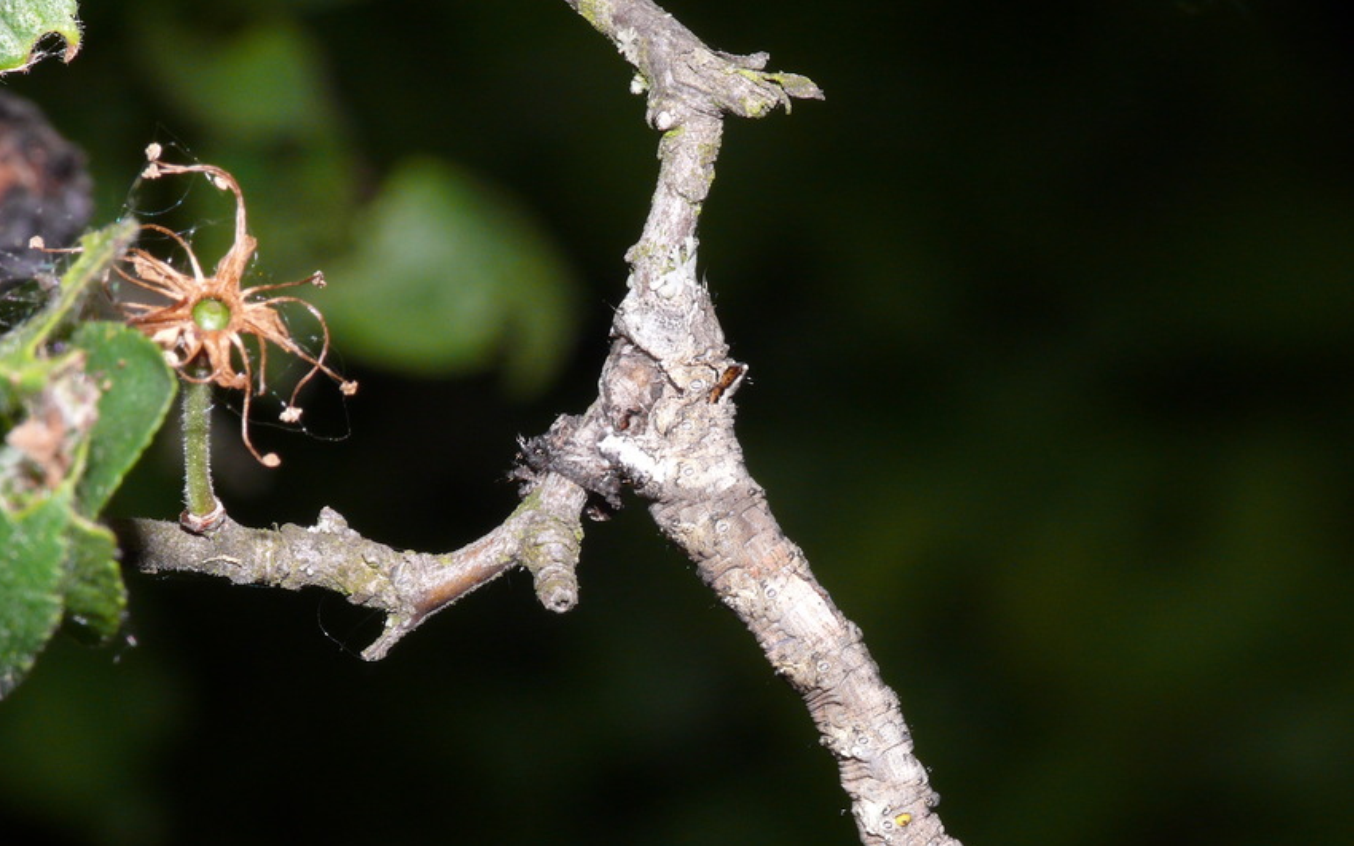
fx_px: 5498
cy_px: 497
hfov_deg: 14.0
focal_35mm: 149
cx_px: 676
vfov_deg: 8.8
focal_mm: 29.6
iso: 200
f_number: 11
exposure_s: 1/640
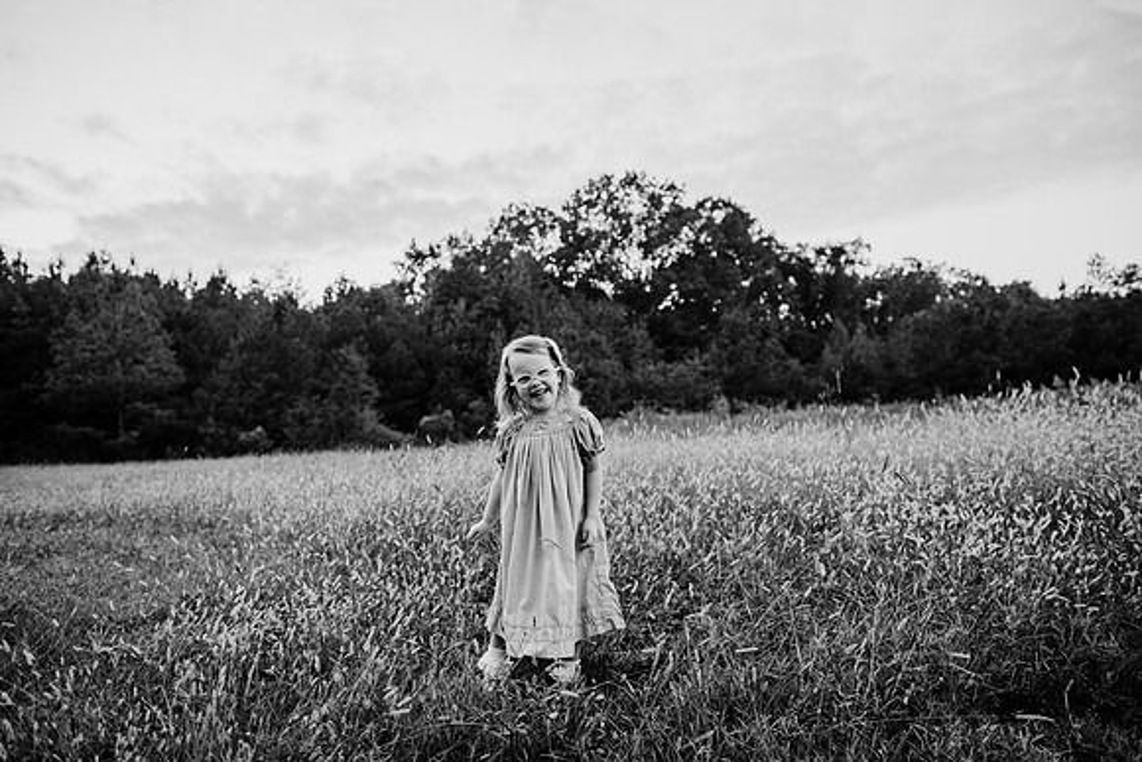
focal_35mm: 24
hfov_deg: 73.7
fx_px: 761
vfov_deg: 53.2
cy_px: 381
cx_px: 571
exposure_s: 1/500
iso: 500
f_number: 2.8
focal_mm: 24
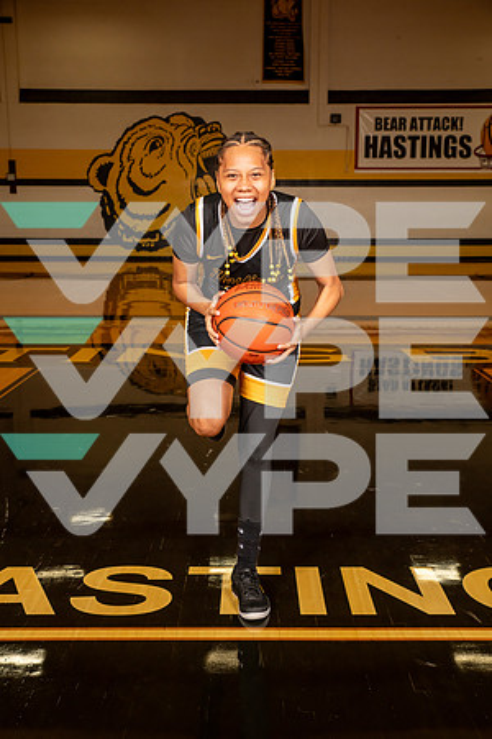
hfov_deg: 28.1
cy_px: 370
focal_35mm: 48
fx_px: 984
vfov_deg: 41.1
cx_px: 246
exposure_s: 1/400
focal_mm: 48
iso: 640
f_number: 7.1
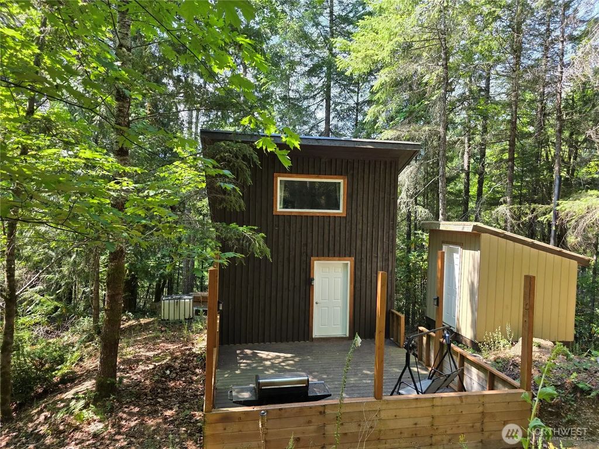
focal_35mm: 23
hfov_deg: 73.9
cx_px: 300
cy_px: 224
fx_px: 398
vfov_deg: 58.9
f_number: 1.7
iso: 64
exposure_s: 1/359
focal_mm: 6.3
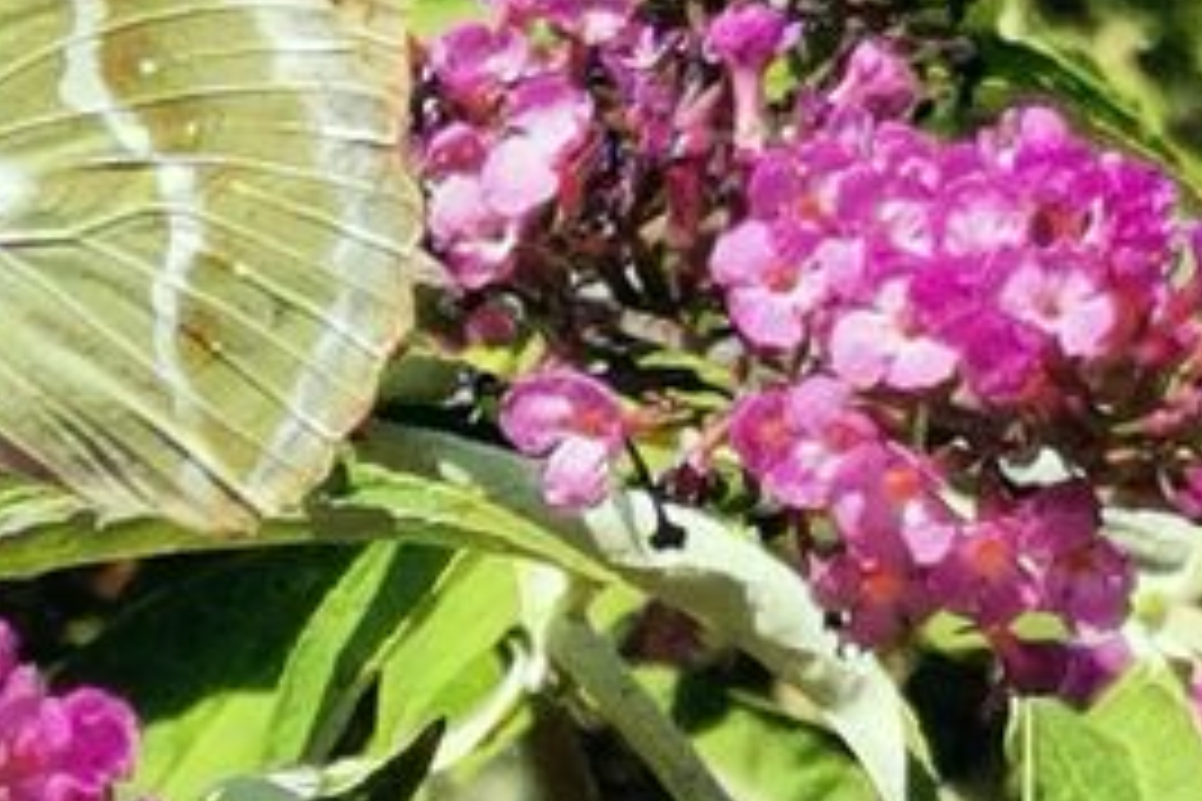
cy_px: 324
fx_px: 14189
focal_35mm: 425
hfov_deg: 4.8
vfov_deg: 3.2
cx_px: -88
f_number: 1.6
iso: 50
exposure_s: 1/3185
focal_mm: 5.56
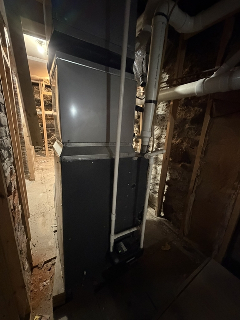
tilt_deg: -15.3
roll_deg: -2.6
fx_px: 129
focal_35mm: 14
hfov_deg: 85.7
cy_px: 160
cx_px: 120
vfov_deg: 102.1
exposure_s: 1/30
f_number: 2.2
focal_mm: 2.22
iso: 1600
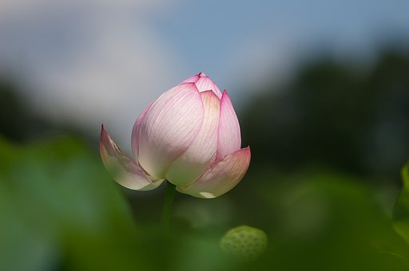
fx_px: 3064
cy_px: 136
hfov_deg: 7.6
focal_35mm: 270
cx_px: 204
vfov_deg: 5.1
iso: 200
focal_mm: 180
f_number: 3.5
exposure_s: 1/4000
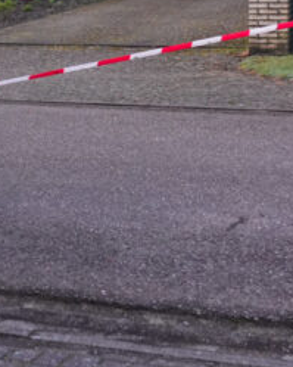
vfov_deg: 19.9
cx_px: 49
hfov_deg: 16.0
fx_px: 1030
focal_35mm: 95
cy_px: 65
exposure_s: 1/125
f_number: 4.5
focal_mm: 24
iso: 1600
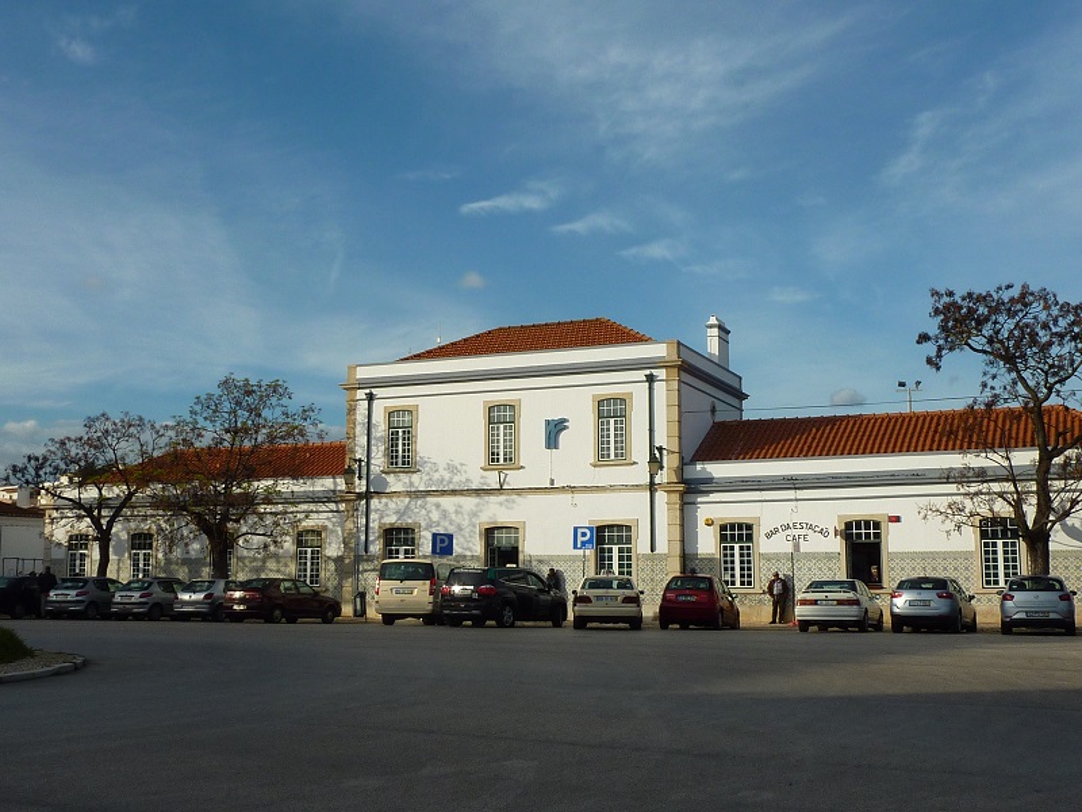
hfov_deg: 49.0
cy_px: 406
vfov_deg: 37.7
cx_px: 541
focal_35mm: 38
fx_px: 1188
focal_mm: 4.4
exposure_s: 1/400
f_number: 5.6
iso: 80
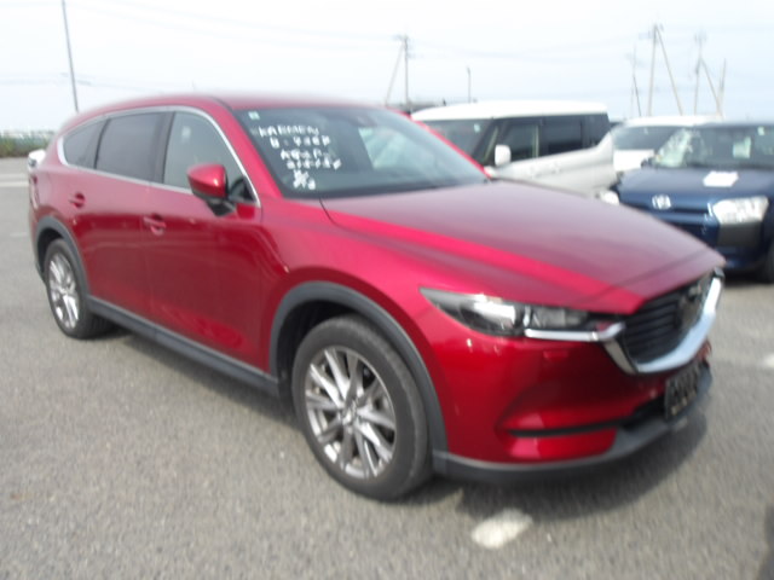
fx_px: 604
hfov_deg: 65.3
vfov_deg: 51.4
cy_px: 290
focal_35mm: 27
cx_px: 387
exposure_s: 1/60
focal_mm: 4.9
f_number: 10.4
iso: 100
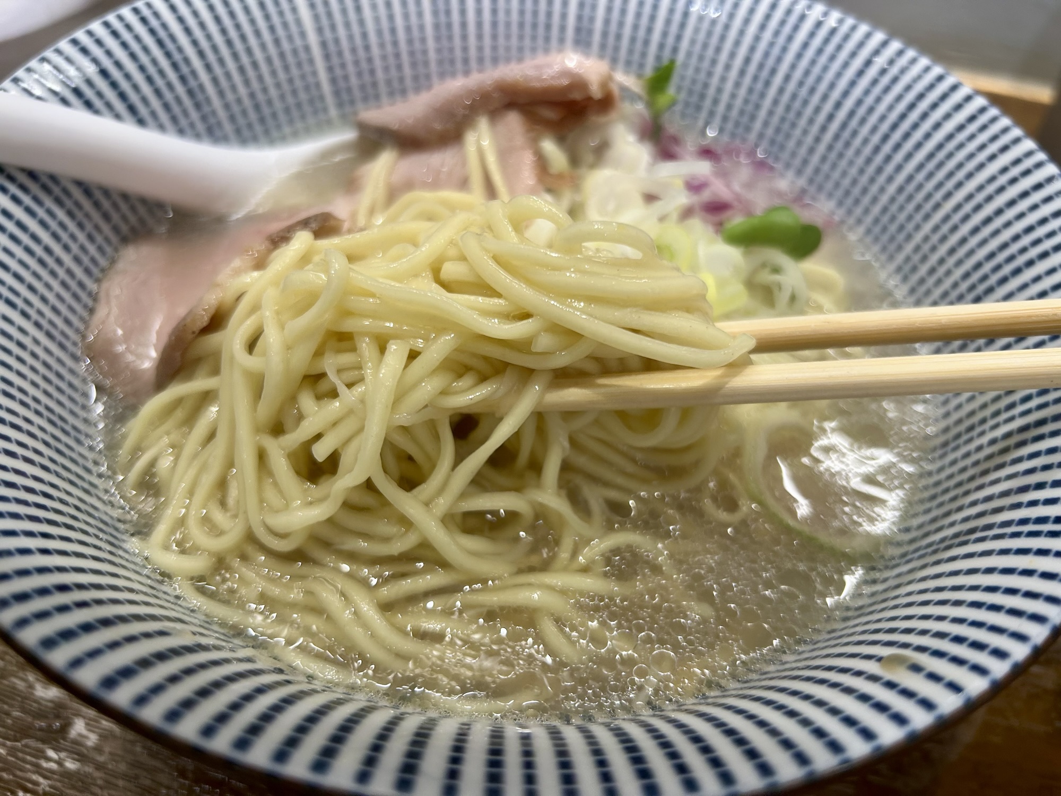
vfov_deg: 53.1
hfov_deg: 67.3
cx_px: 530
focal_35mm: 26
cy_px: 398
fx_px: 797
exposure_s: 1/120
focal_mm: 5.7
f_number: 1.5
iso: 80
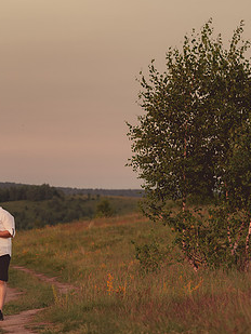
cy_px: 196
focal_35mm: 181
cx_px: 13
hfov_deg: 8.2
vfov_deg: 10.9
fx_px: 1749
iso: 400
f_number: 2.8
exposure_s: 1/500
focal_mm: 85
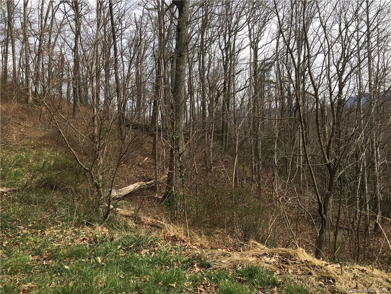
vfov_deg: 48.2
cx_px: 196
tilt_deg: +1.8
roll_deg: +3.7
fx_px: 328
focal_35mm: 29
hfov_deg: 61.7
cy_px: 147
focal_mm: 4.15
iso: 25
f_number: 2.2
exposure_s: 1/686
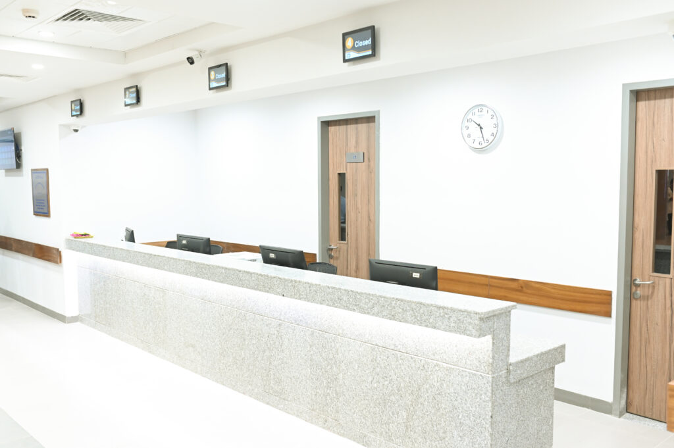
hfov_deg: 54.5
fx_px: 655
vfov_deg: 37.8
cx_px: 337
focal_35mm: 35
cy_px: 224
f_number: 4
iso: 2000
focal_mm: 35
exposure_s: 1/100
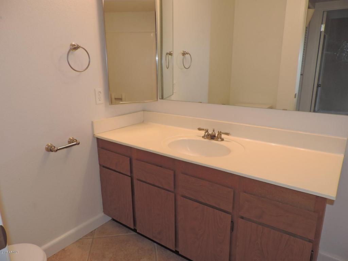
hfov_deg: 71.6
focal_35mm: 24
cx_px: 174
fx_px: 241
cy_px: 130
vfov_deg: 56.8
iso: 140
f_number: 3
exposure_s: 1/40
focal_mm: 4.3
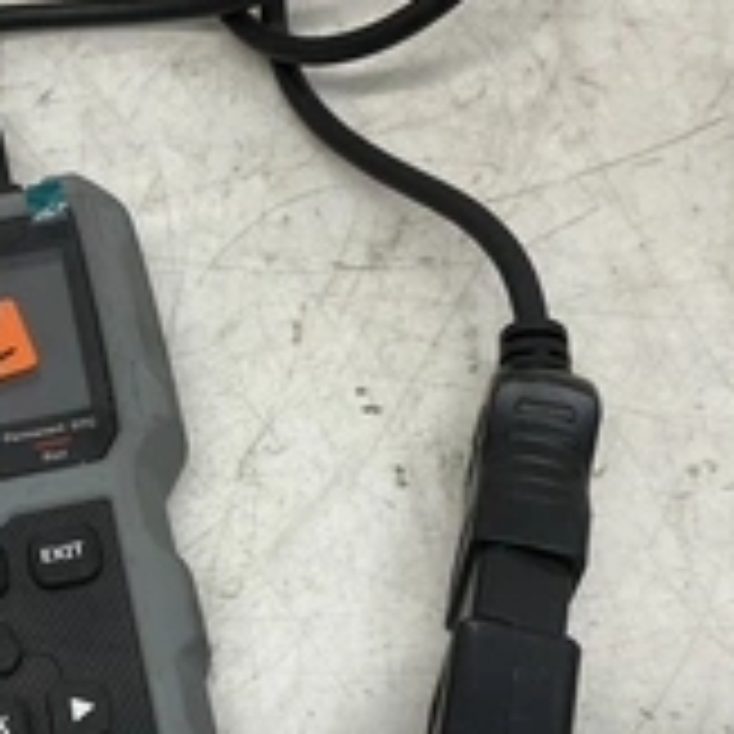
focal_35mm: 63
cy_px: 441
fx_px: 1511
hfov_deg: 27.1
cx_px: 225
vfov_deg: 27.2
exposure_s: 1/120
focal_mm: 3
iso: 40
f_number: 1.8
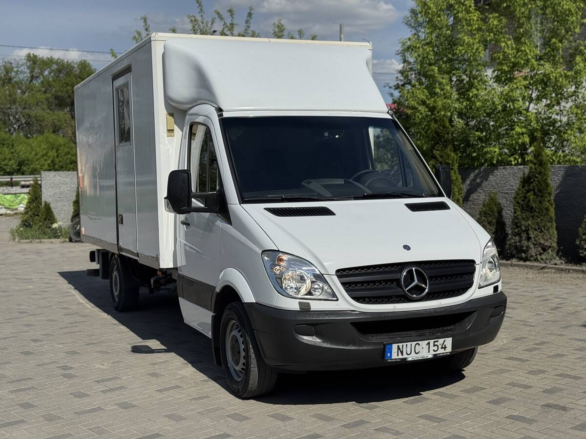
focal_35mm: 48
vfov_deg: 30.3
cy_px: 220
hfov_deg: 39.7
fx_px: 813
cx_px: 293
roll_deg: +0.4
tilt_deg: -2.8
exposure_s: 1/12500
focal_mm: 6.76
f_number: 1.78
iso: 64
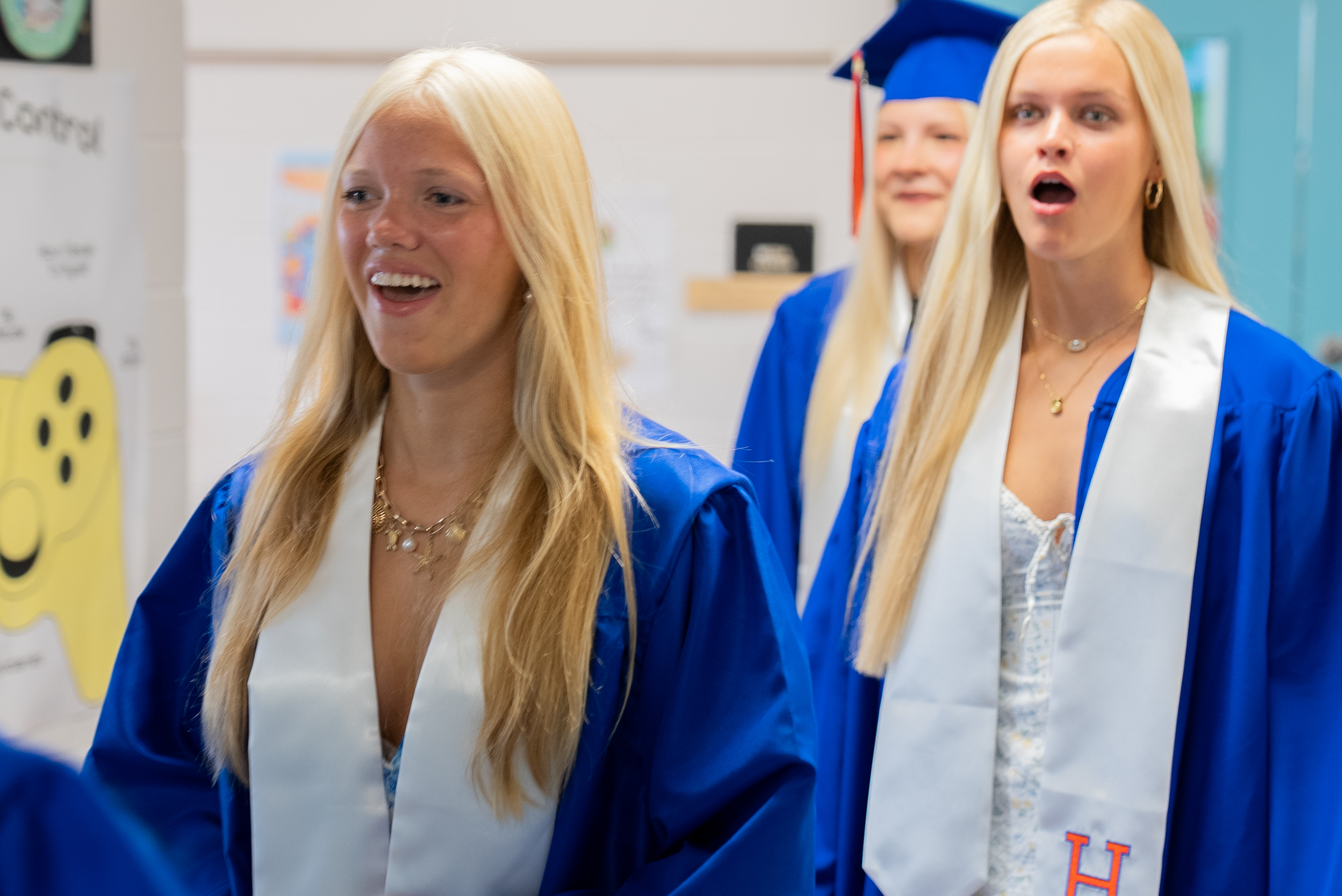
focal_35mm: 83
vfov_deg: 16.5
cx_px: 706
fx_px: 3095
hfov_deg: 24.5
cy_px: 411
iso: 640
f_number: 2.8
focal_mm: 61
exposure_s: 1/125
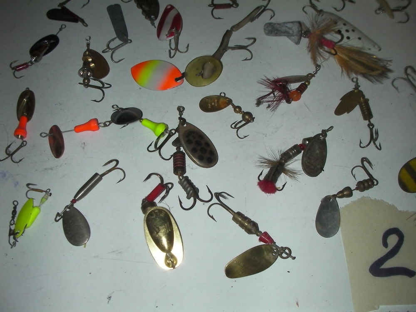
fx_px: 457
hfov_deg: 49.0
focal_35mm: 38
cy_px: 156
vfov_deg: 37.7
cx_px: 208
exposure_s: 1/30
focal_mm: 6.3
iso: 200
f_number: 5.6
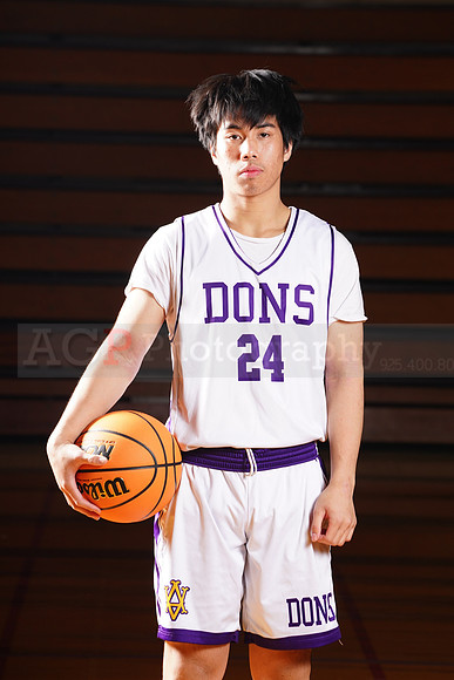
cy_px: 340
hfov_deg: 6.1
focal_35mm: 224
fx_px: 4234
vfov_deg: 9.2
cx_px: 227
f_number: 9
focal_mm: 224
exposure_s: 1/200
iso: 400
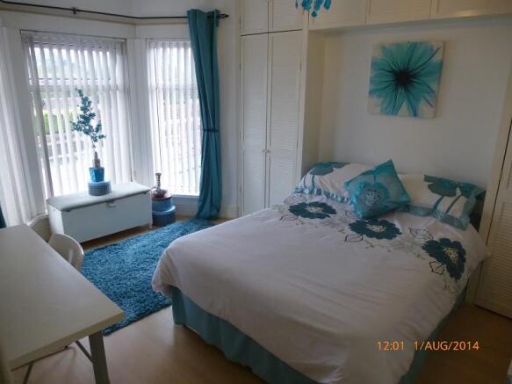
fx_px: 355
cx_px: 256
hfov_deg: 71.6
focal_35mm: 24
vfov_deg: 56.8
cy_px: 192
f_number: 3.3
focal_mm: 4.3
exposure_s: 1/60
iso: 320
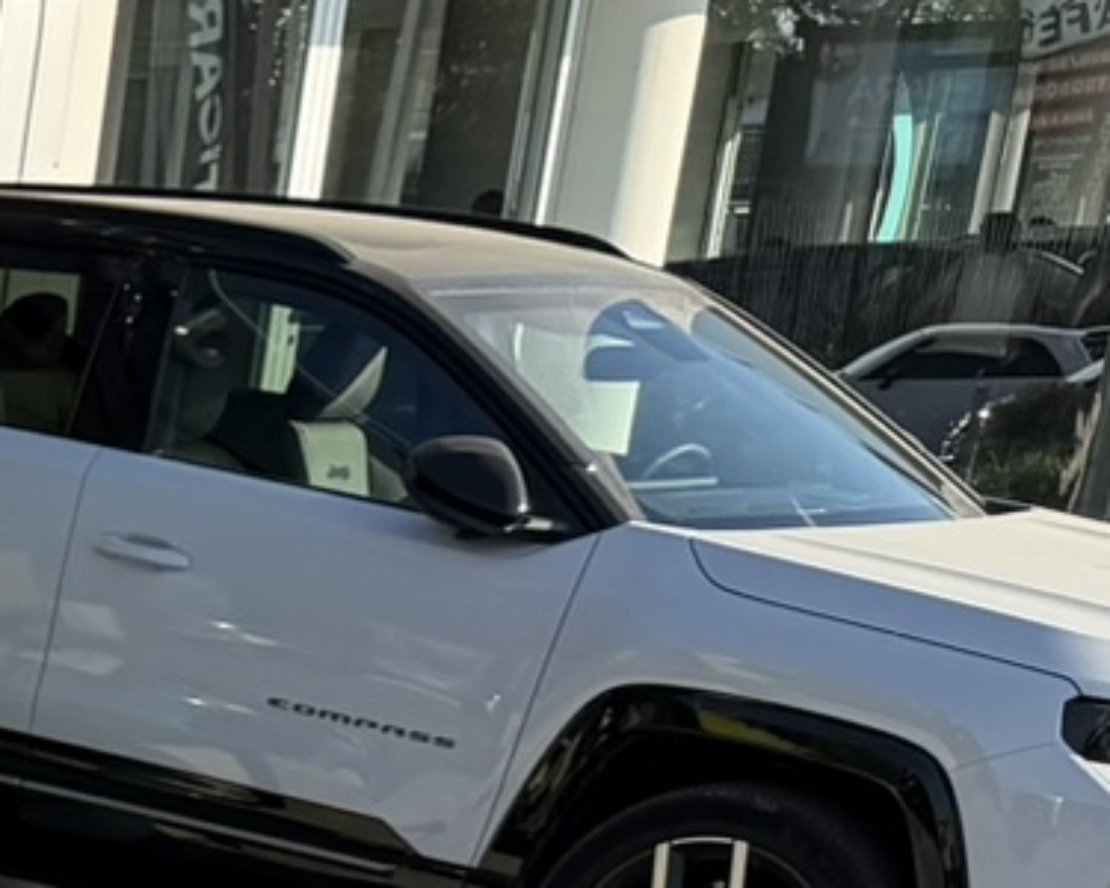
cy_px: 1957
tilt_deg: -19.9
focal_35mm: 128
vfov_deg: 10.7
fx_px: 4205
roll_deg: +0.3
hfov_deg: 11.4
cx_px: -1832
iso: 80
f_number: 1.78
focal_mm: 6.76
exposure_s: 1/2370
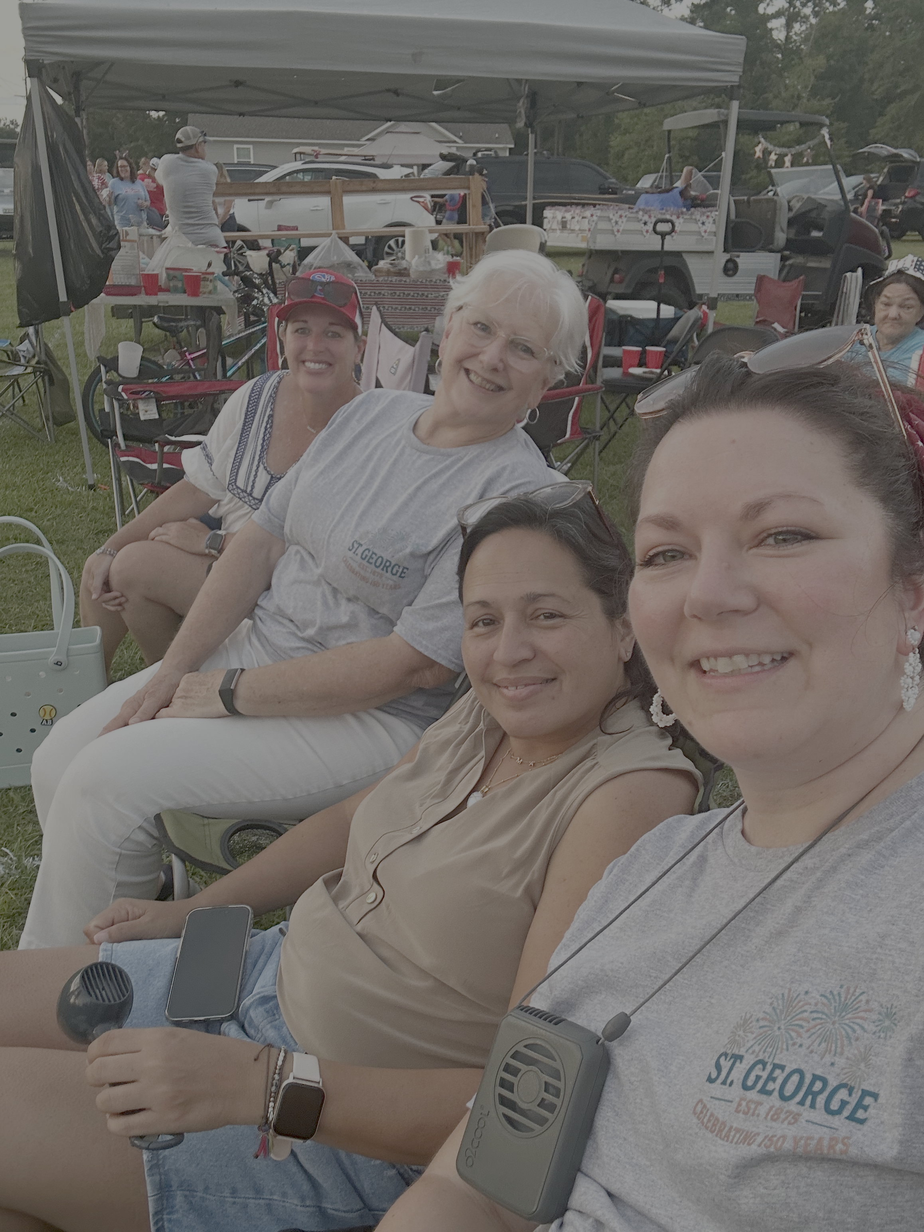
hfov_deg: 46.8
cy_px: 616
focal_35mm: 30
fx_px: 1068
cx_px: 462
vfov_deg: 60.0
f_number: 1.9
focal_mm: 2.69
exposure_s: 1/84
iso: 80
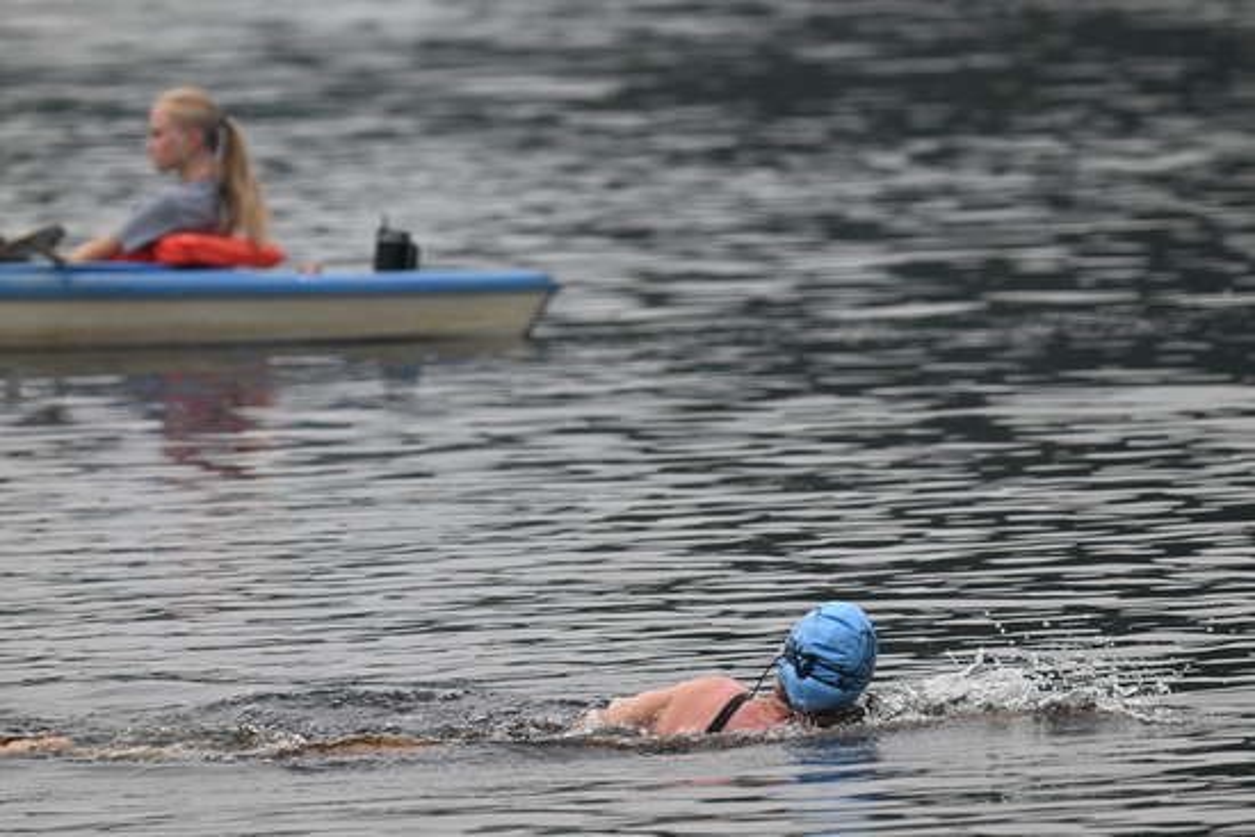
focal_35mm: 510
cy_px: 418
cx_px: 628
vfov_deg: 2.7
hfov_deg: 4.0
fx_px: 17783
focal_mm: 510
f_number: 10
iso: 1000
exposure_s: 1/500
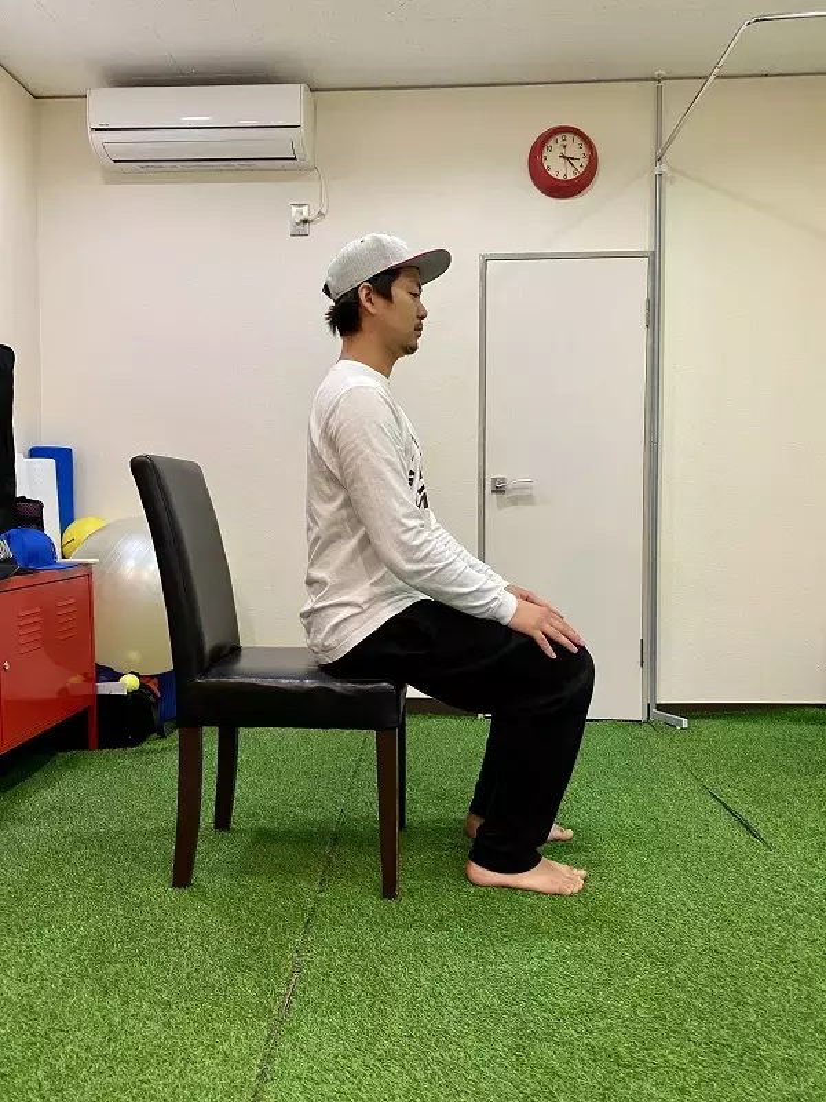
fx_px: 827
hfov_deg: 53.1
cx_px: 413
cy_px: 551
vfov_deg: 67.3
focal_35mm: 26
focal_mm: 4.25
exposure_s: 1/50
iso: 160
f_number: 1.8
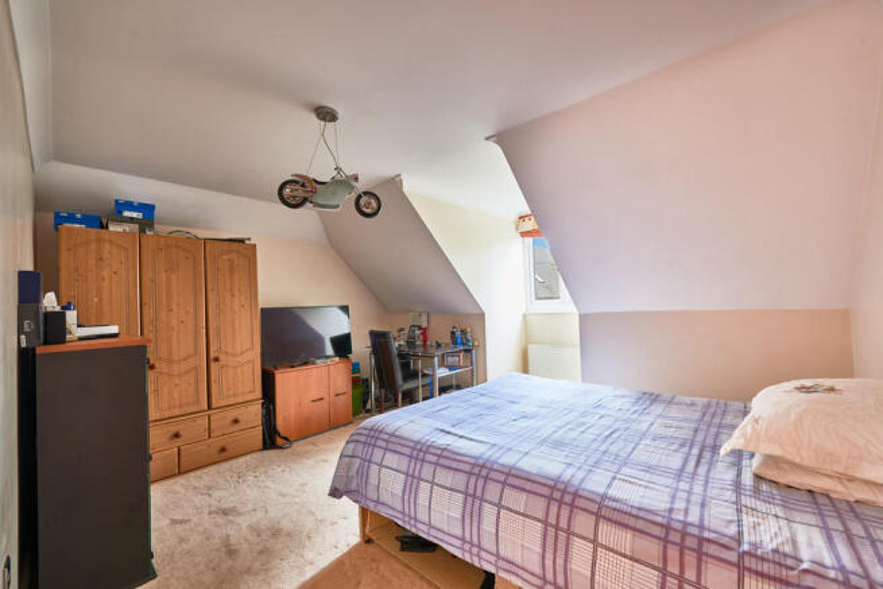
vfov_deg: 81.2
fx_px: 343
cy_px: 294
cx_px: 442
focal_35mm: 14
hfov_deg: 104.2
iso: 100
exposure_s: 6
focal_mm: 14
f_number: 8
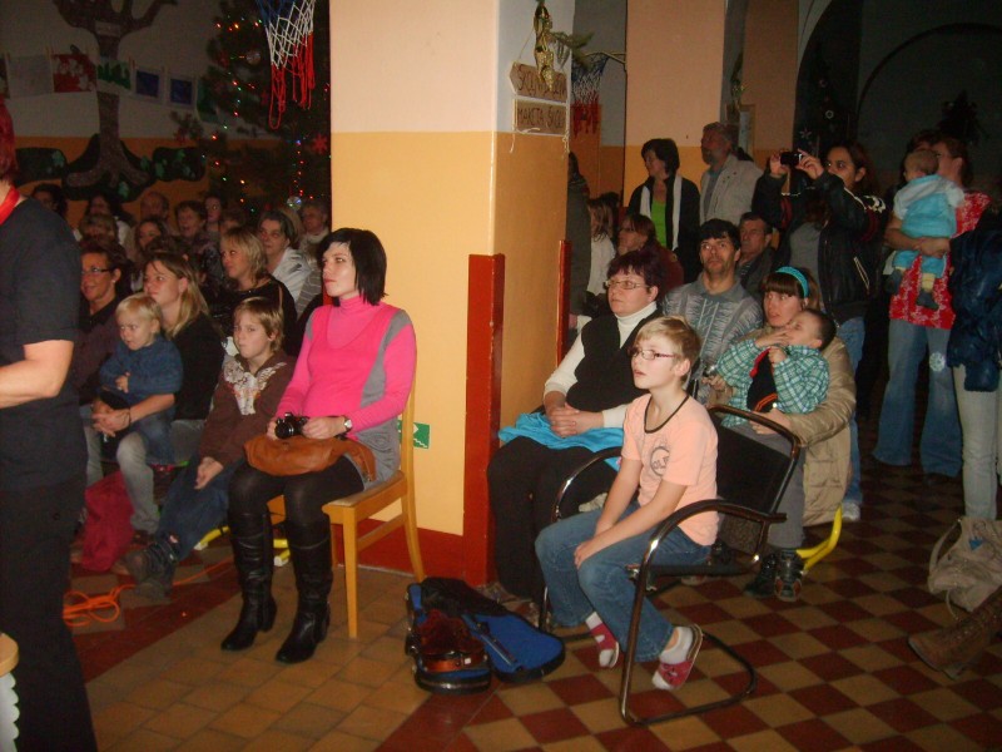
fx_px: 1013
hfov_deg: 52.6
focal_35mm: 35
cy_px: 376
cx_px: 501
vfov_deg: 40.7
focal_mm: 5.8
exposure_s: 1/45
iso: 253
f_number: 2.8
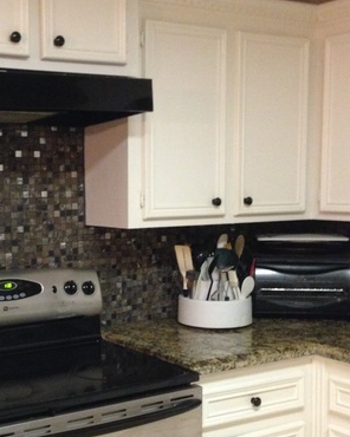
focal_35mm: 58
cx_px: 85
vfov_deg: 32.4
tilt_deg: -5.0
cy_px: 249
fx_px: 751
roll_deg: +0.3
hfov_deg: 25.9
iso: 400
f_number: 2.4
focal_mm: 4.12
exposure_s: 1/15
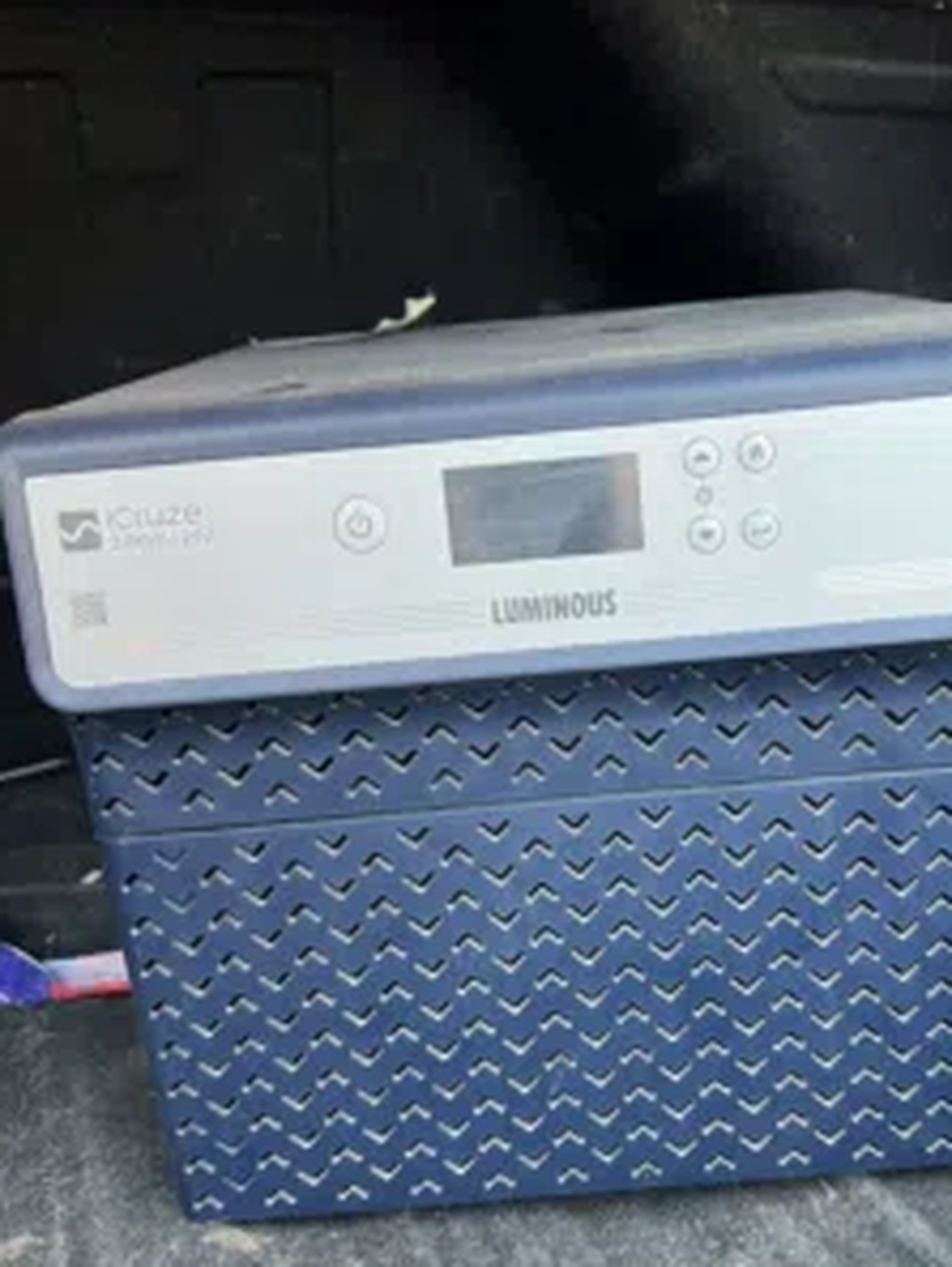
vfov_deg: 52.5
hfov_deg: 40.4
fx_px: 1282
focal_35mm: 35
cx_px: 598
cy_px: 708
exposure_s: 1/60
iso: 160
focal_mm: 5.7
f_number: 1.5
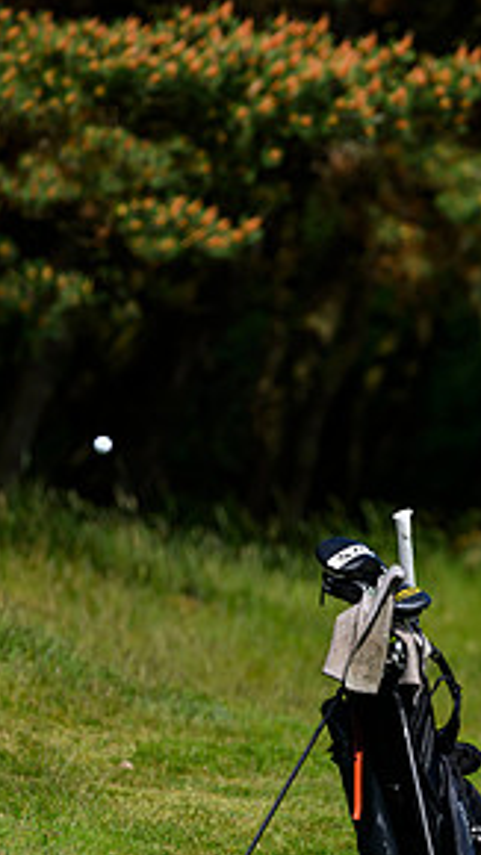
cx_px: 847
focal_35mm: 838
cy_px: 559
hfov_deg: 1.4
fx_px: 19012
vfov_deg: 2.6
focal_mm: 400
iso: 500
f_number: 4.5
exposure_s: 1/5000
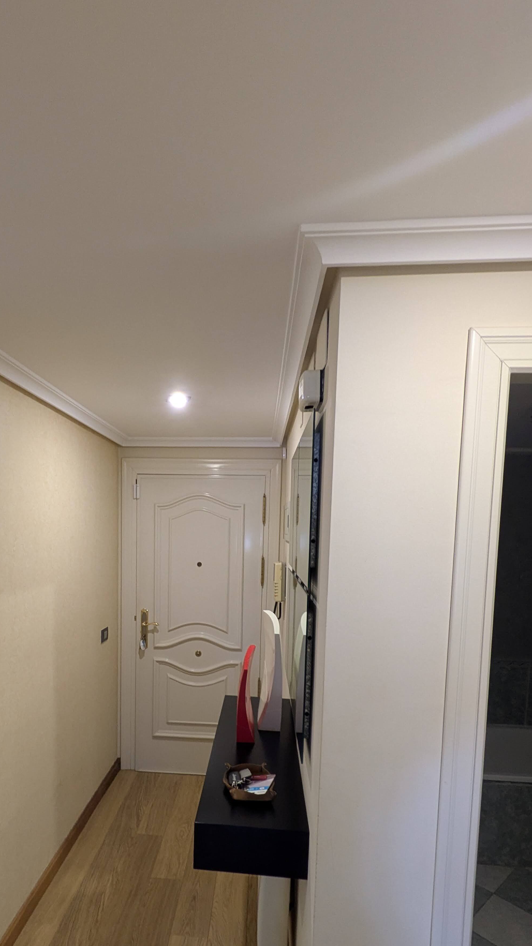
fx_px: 502
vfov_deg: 85.5
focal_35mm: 20
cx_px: 214
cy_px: 568
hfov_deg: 55.5
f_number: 2.2
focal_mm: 1.83
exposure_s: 1/25
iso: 118
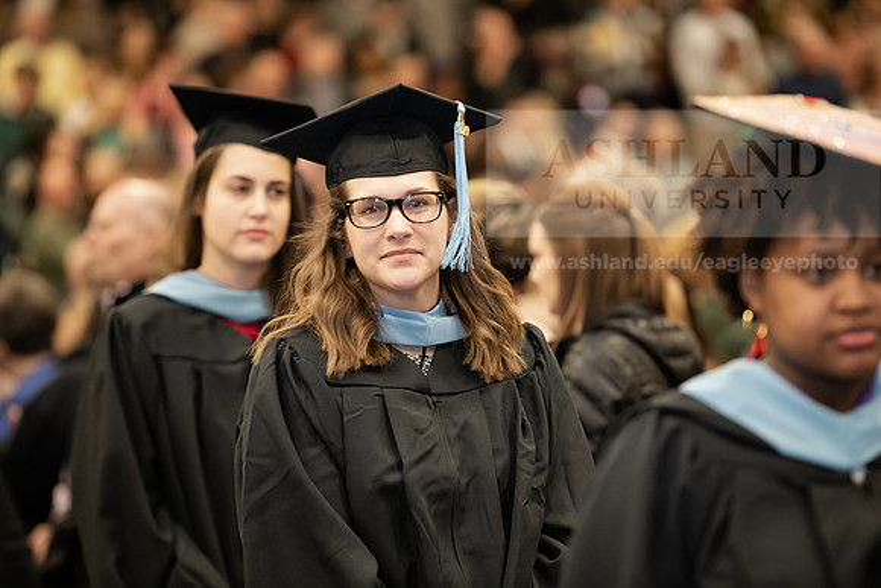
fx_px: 4283
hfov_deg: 11.7
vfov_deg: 7.9
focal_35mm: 175
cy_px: 294
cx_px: 440
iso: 2500
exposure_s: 1/200
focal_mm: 175
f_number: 3.2
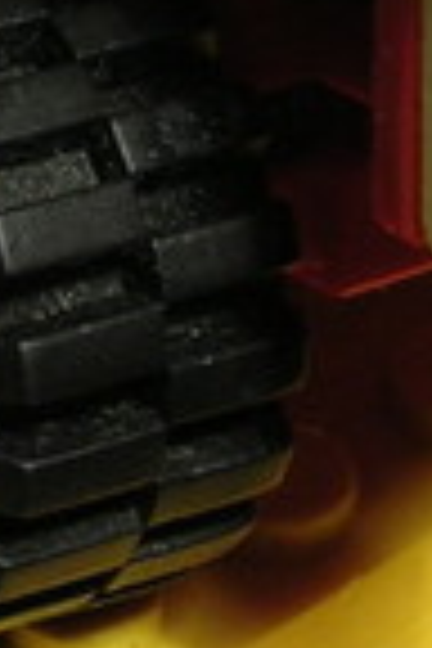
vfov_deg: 9.1
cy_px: -245
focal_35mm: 221
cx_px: 158
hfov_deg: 6.2
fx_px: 3978
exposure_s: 1/59
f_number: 2.9
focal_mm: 5.7
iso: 50
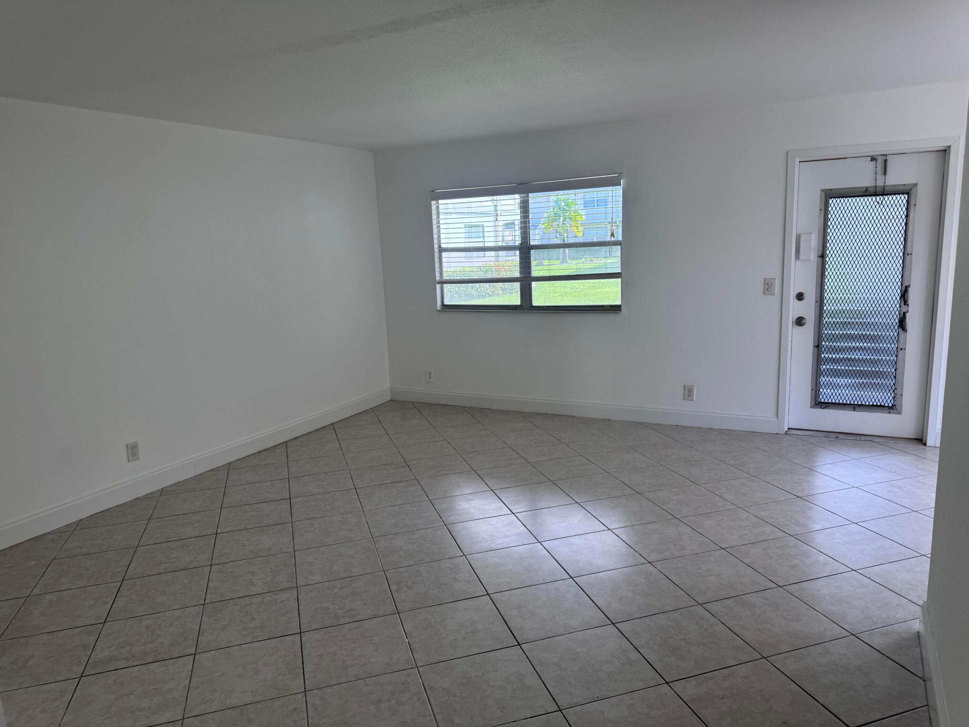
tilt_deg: -10.8
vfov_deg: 56.8
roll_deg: +2.3
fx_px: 672
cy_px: 364
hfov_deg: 71.6
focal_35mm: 24
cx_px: 484
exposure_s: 1/240
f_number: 1.78
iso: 80
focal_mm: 6.76
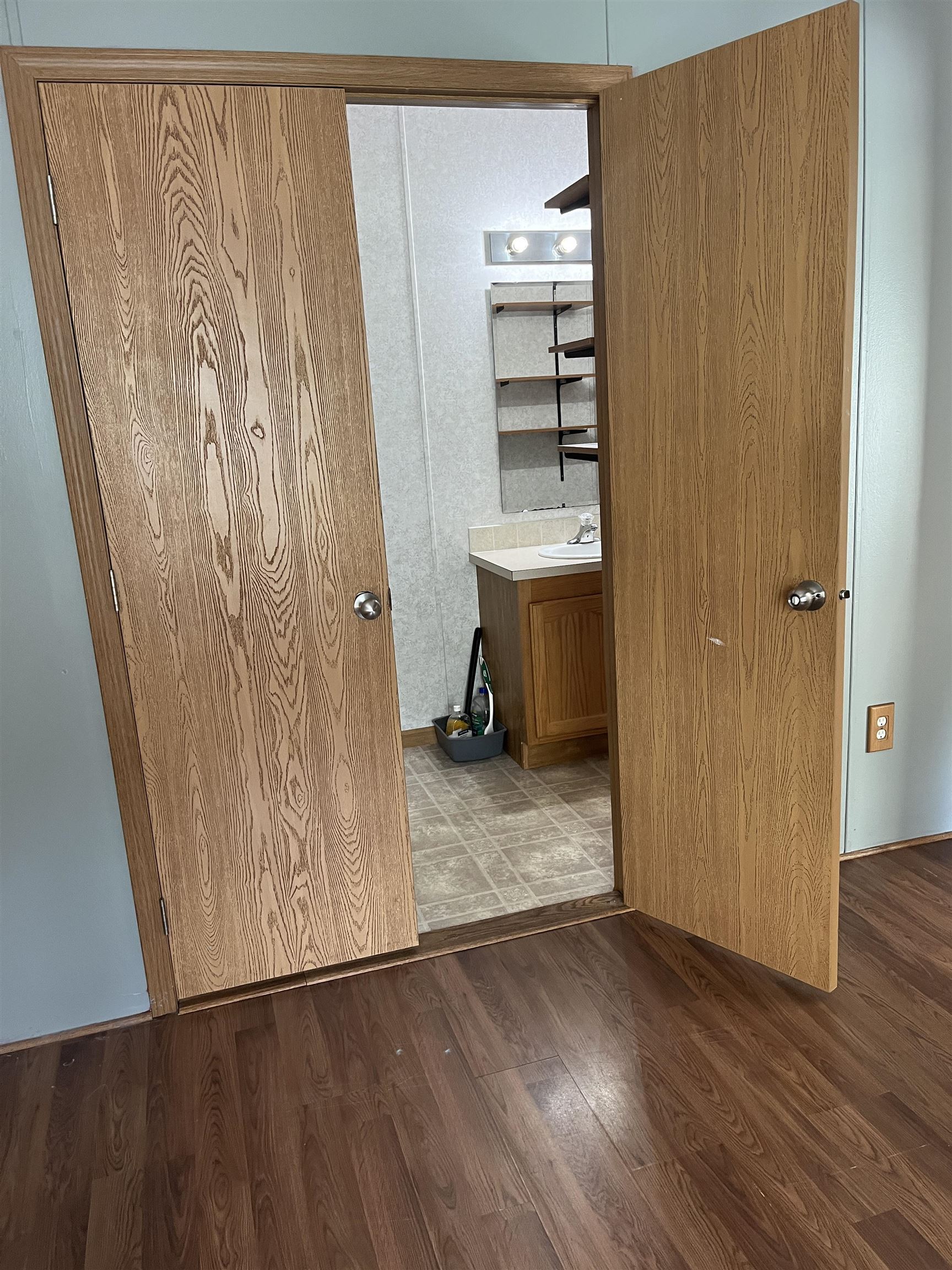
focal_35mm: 26
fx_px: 953
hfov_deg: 53.1
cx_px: 476
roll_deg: +4.4
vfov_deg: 67.3
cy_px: 635
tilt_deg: -8.6
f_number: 1.6
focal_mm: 5.1
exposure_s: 1/60
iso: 160
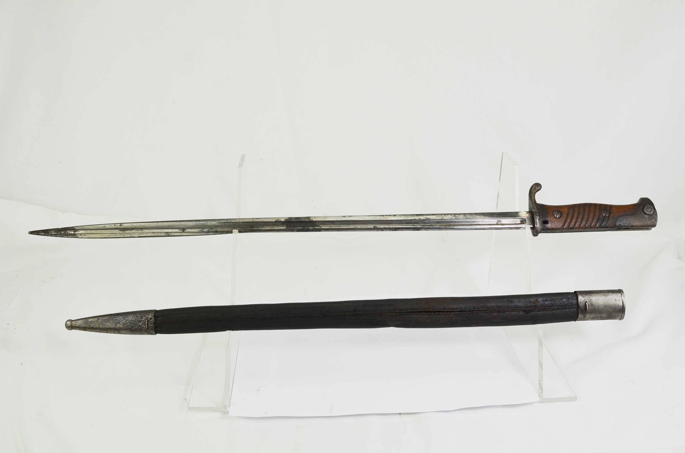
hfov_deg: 57.3
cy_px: 226
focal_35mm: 33
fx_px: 627
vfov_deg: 39.8
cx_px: 342
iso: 200
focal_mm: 22
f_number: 6.3
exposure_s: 1/160
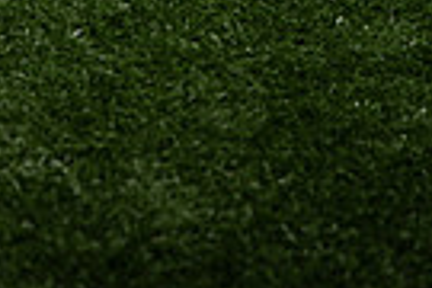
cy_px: -413
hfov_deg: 8.8
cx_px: 170
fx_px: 2796
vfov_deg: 5.7
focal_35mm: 233
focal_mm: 70
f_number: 7.1
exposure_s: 1/400
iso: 250
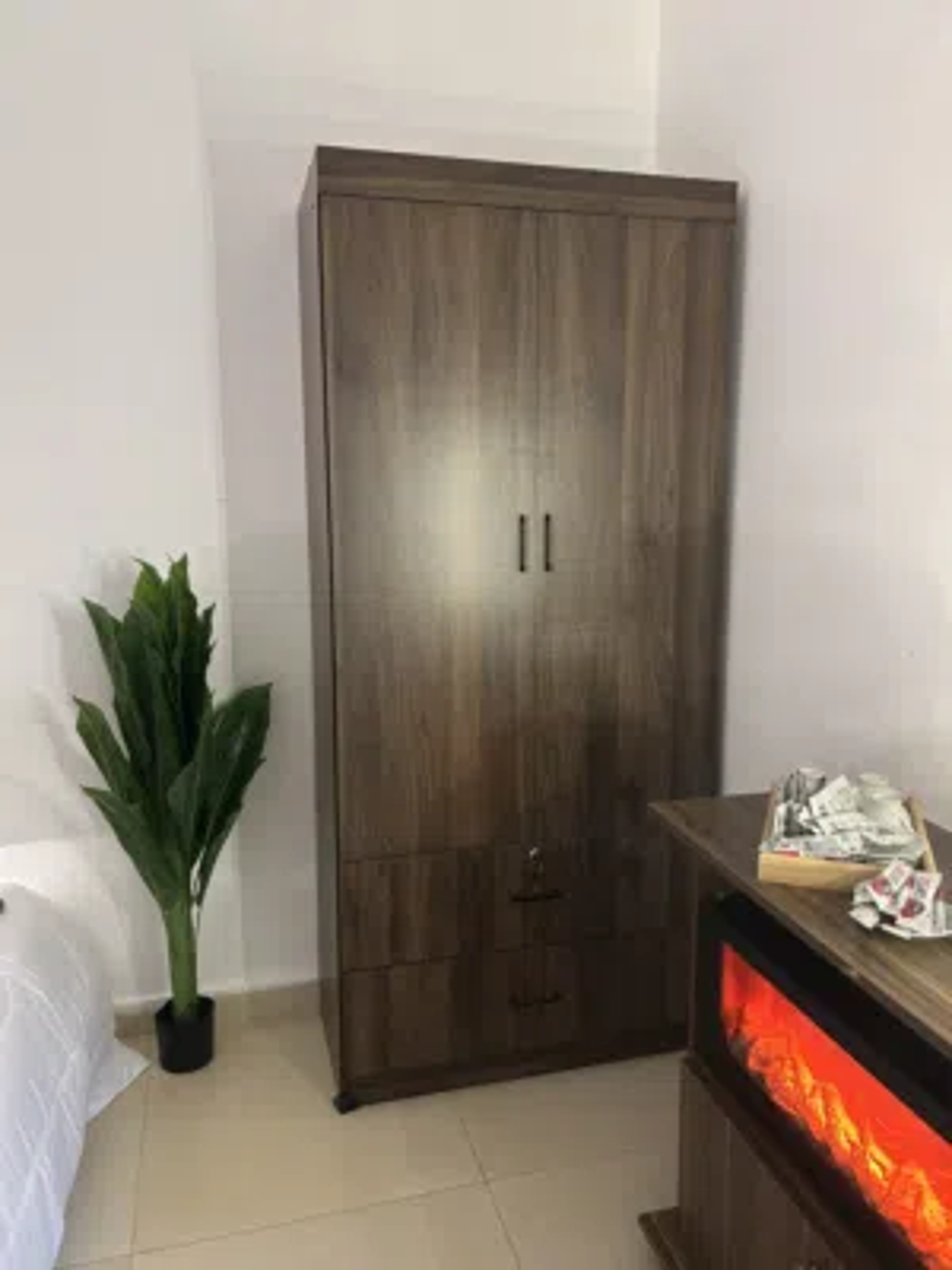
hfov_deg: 53.1
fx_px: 953
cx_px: 476
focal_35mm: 26
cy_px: 635
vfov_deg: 67.3
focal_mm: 5.7
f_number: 1.5
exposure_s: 1/50
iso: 400
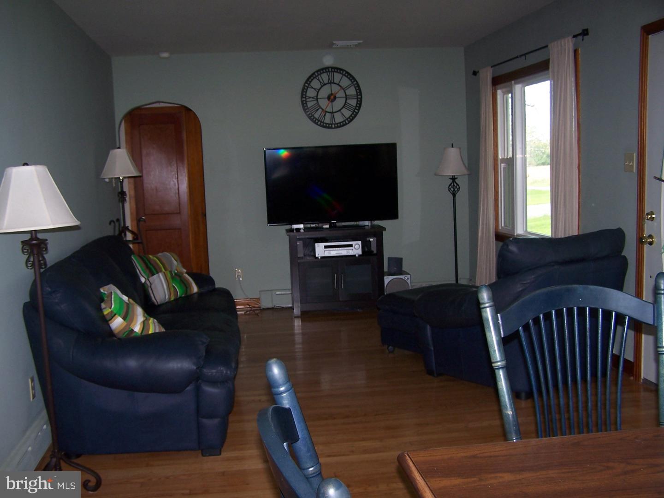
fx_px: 729
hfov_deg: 49.0
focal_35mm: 38
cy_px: 249
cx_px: 332
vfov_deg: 37.7
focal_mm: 6.3
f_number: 2.8
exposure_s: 1/60
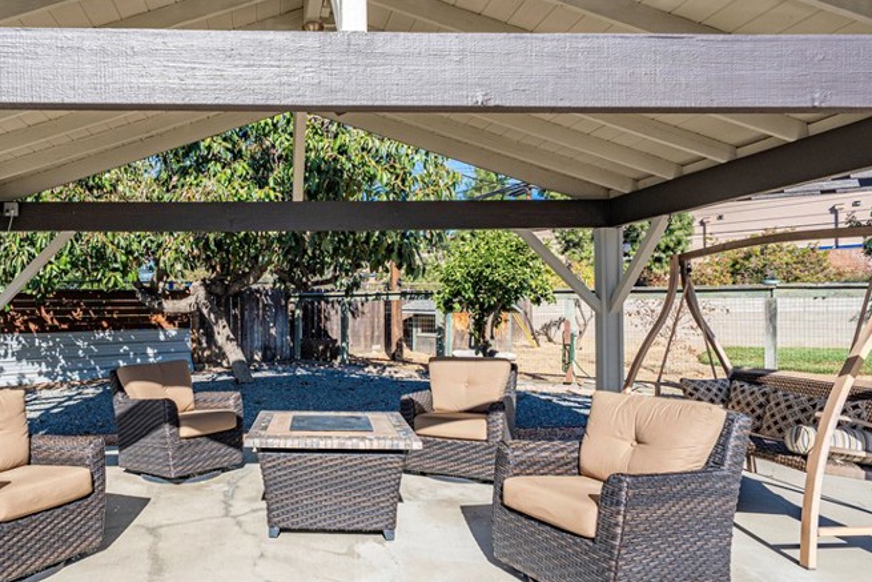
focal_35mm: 25
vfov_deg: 51.3
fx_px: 606
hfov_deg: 69.7
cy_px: 304
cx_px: 300
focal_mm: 16
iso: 200
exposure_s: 1/1000
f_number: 5
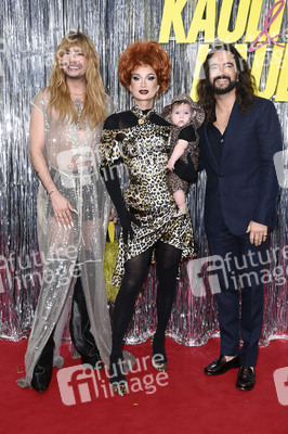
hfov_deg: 26.9
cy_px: 217
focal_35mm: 50
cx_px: 144
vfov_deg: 39.6
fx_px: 601
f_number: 5.6
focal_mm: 50
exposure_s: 1/250
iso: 400
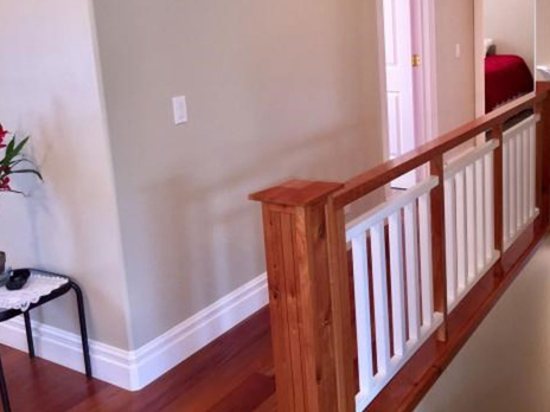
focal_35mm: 40
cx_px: 365
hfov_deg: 46.1
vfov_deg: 35.5
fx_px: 636
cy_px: 129
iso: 64
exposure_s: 1/30
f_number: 2.2
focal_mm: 4.15
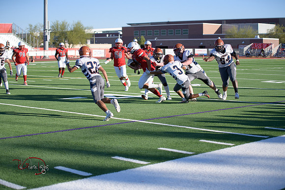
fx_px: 554
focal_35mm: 70
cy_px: 95
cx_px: 142
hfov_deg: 28.8
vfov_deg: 19.5
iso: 400
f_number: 2.8
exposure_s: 1/5000
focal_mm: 70
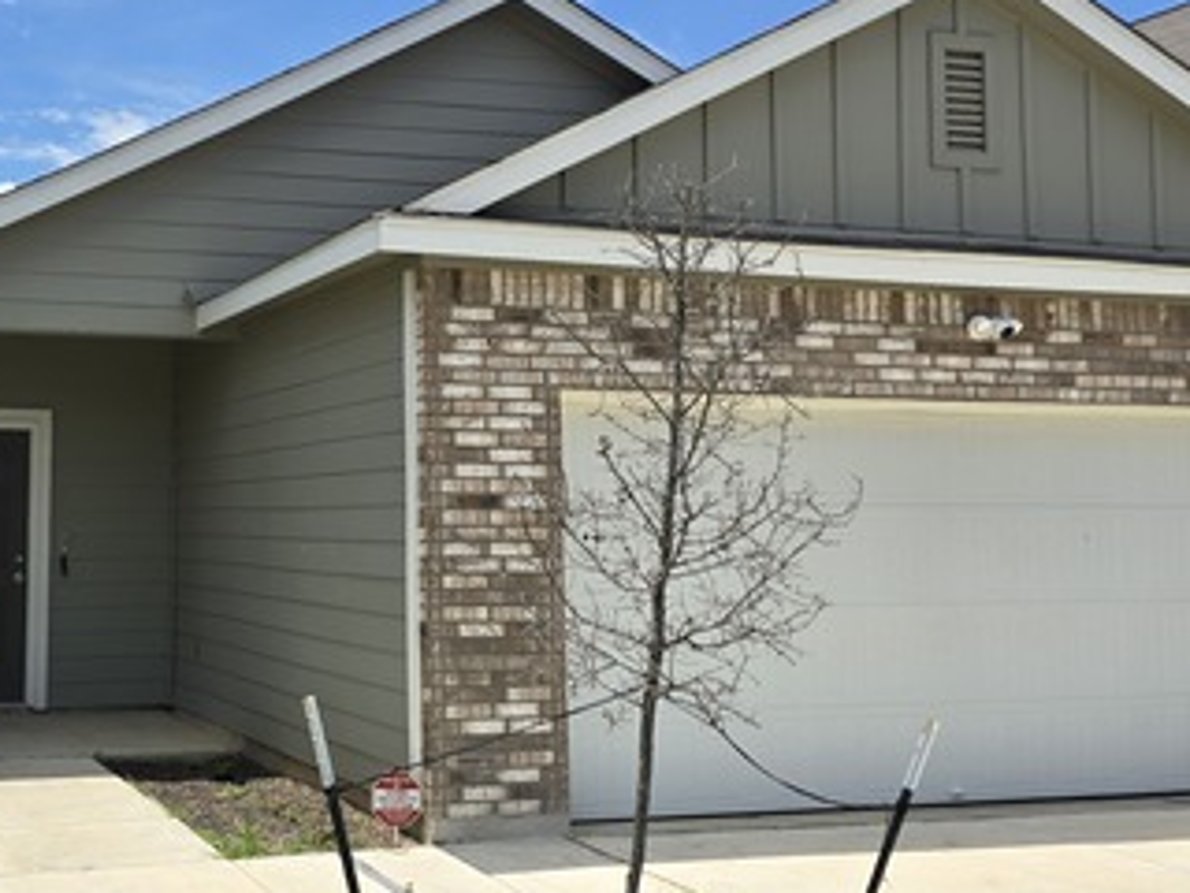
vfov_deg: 31.5
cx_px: 182
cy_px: 398
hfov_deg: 39.1
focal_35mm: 46
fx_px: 1581
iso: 12
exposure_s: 1/1099
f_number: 1.7
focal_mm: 6.3
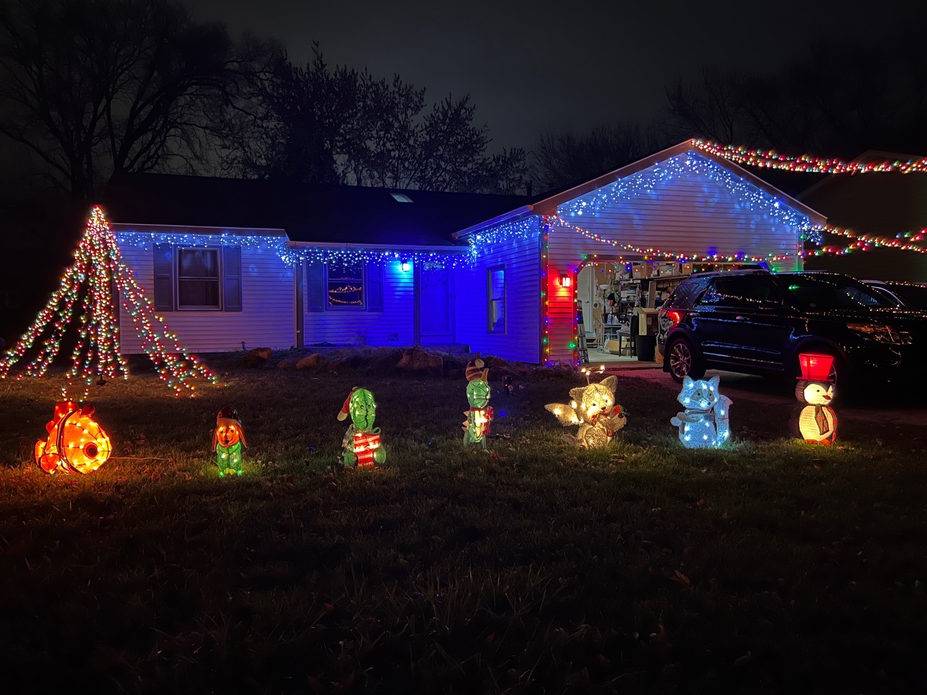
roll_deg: +0.8
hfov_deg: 65.3
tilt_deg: -2.1
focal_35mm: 27
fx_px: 723
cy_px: 348
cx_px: 455
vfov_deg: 51.4
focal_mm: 5.7
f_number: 1.5
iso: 640
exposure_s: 1/12
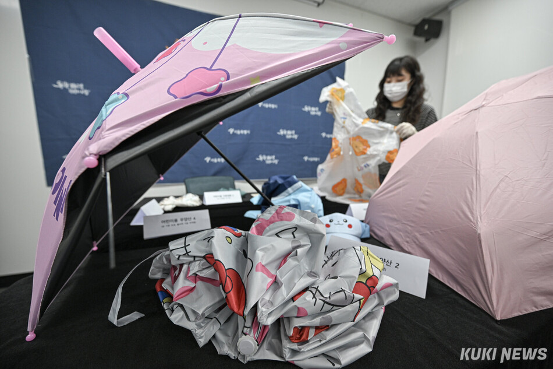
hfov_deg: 104.3
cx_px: 276
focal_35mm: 14
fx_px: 215
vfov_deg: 81.2
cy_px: 184
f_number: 4
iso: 800
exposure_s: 1/200
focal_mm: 14
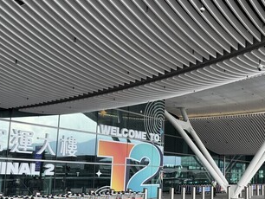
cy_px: 125
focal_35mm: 47
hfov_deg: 38.6
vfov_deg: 30.8
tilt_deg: +7.7
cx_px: 219
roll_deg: -0.8
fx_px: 360
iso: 100
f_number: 1.78
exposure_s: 1/689
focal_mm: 6.76
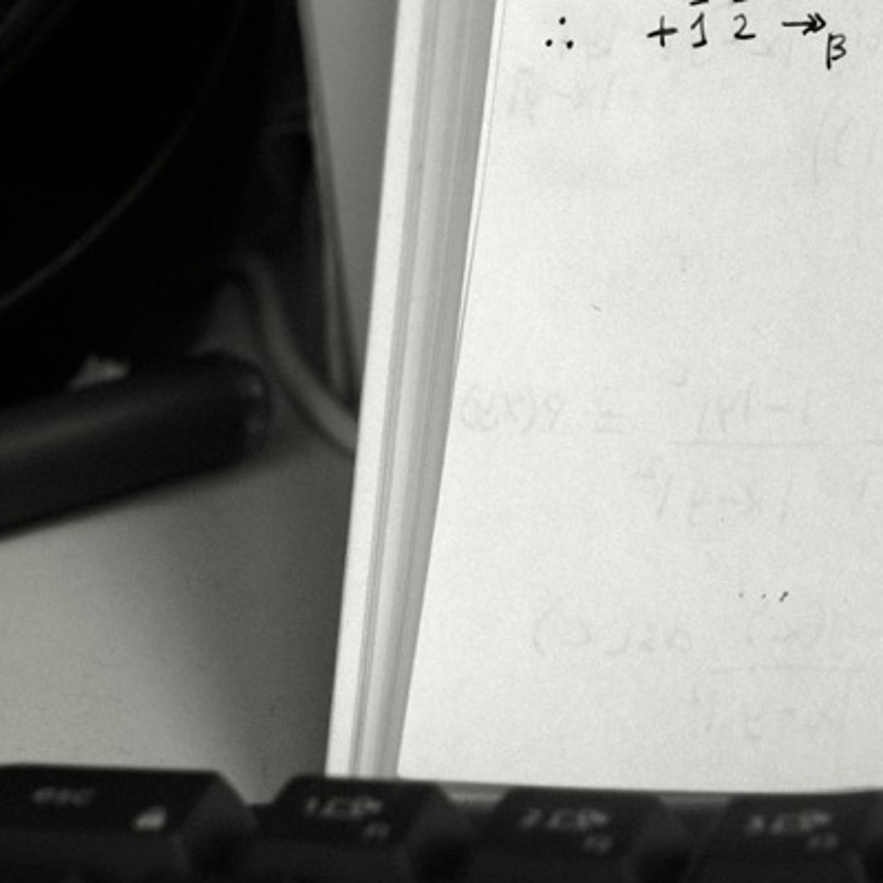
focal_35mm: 255
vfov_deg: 6.7
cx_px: 1965
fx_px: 7359
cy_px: -616
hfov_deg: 6.6
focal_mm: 33
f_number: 2.8
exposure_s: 1/125
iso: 160
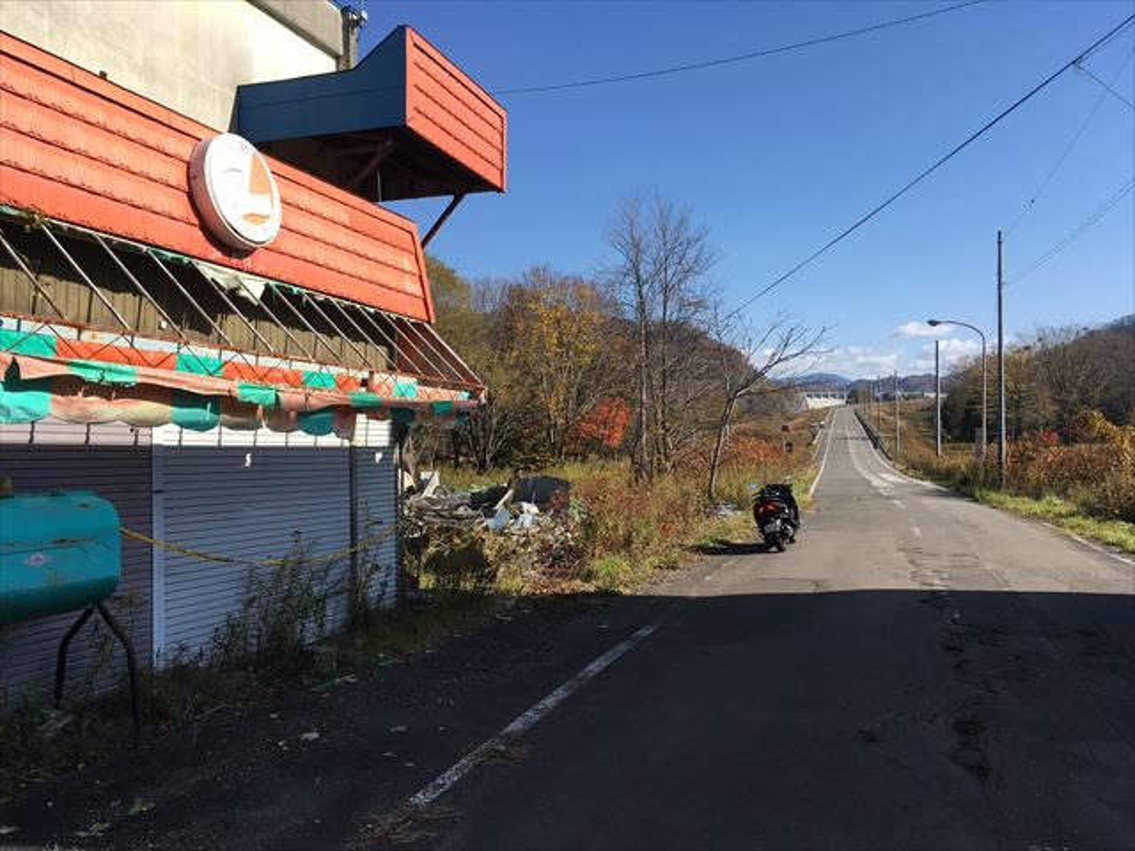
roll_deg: +0.1
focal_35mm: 29
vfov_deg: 48.2
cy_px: 426
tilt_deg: +2.7
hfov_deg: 61.7
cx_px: 568
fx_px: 951
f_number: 2.2
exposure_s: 1/916
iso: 25
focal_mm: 4.15
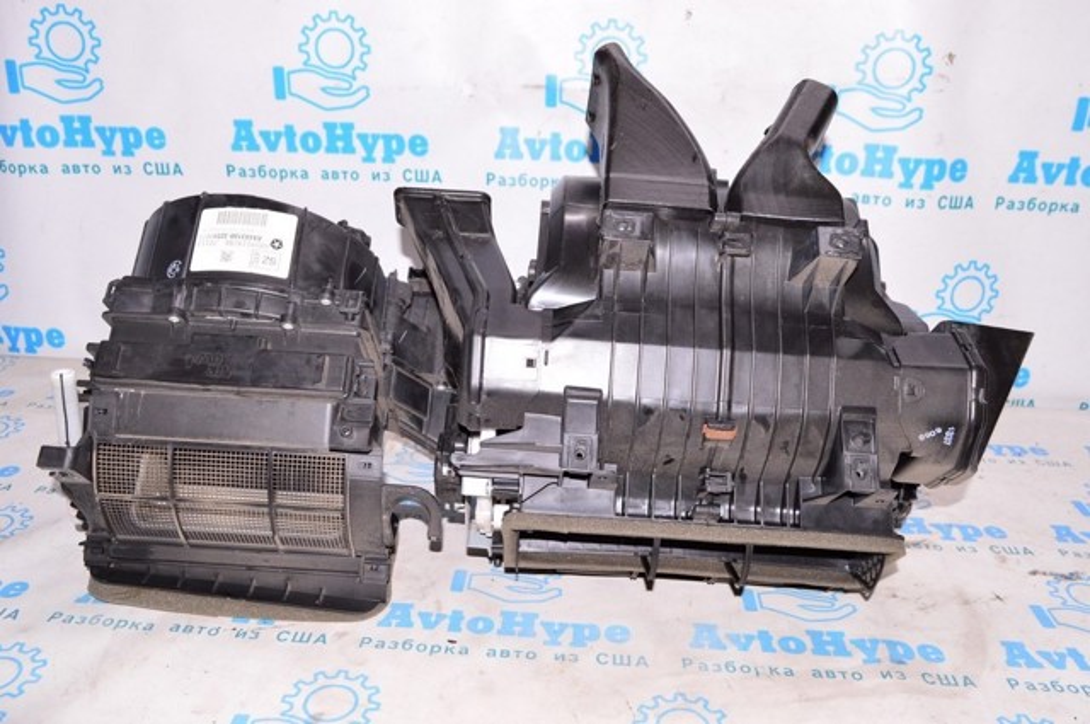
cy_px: 362
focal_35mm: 32
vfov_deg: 41.6
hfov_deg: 59.6
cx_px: 545
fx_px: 953
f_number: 8
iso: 1600
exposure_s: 1/125
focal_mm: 21
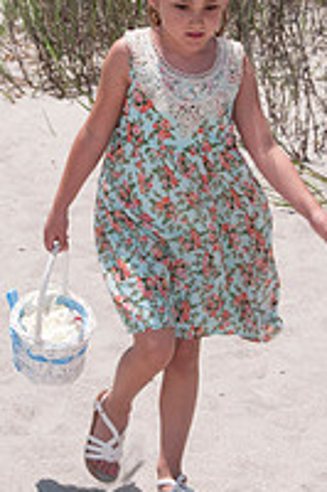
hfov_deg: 7.3
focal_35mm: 189
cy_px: 162
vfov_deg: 10.9
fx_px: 2579
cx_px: 205
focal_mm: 56
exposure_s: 1/250
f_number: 11
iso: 100
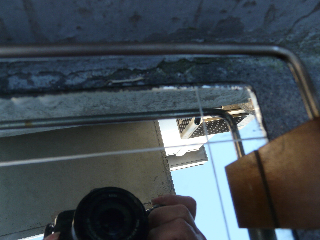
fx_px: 259
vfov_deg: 49.7
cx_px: 160
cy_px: 120
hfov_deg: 63.4
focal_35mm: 28
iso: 100
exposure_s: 1/100
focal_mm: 4.6
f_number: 3.2
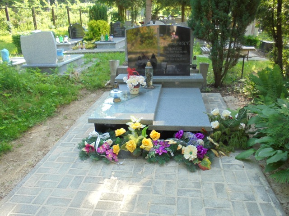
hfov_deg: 61.7
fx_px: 242
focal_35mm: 29
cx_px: 144
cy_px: 108
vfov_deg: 48.2
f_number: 3.7
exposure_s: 1/80
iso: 100
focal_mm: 5.3
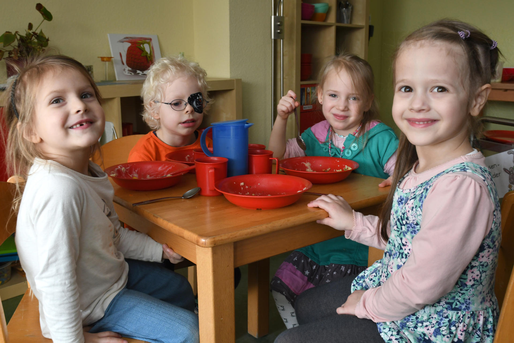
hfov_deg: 53.1
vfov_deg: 36.9
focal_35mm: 36
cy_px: 172
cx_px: 257
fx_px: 514
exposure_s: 1/80
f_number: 6.3
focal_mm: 24
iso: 800
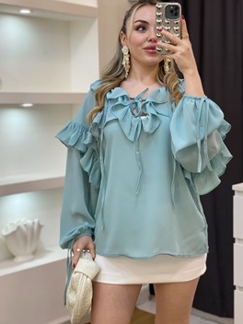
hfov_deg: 24.0
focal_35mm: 61
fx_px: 571
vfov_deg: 31.6
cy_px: 140
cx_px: 131
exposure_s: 1/100
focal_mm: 6
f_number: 2
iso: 80
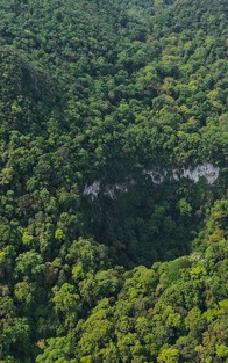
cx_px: 136
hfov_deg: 24.9
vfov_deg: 38.4
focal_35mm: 52
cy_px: 123
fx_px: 516
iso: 190
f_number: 1.8
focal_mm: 8.67
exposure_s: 1/5000
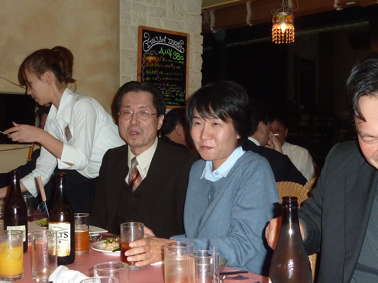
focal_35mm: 48
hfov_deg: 39.7
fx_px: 524
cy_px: 142
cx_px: 189
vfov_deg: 30.3
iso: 250
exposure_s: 1/30
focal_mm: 4.4
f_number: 3.3
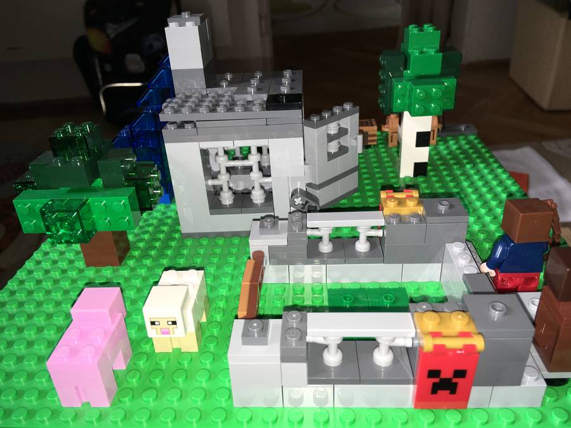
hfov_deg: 61.7
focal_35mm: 29
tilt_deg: -35.1
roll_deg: +3.8
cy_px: 214
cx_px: 286
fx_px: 478
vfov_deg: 48.2
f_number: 2.2
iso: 25
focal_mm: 4.15
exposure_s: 1/69
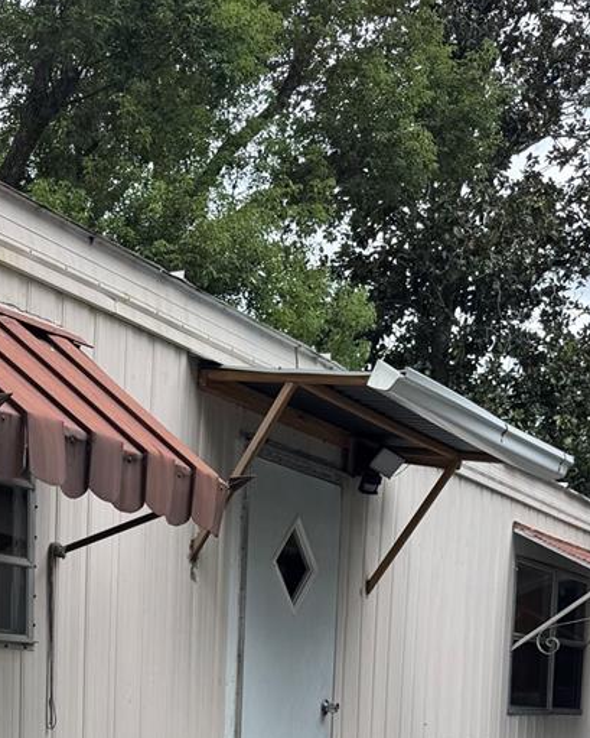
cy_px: 813
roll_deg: -1.0
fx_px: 1200
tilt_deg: -5.3
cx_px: 123
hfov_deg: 27.1
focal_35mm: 55
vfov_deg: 30.5
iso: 80
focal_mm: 6.76
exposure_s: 1/1311
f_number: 1.78
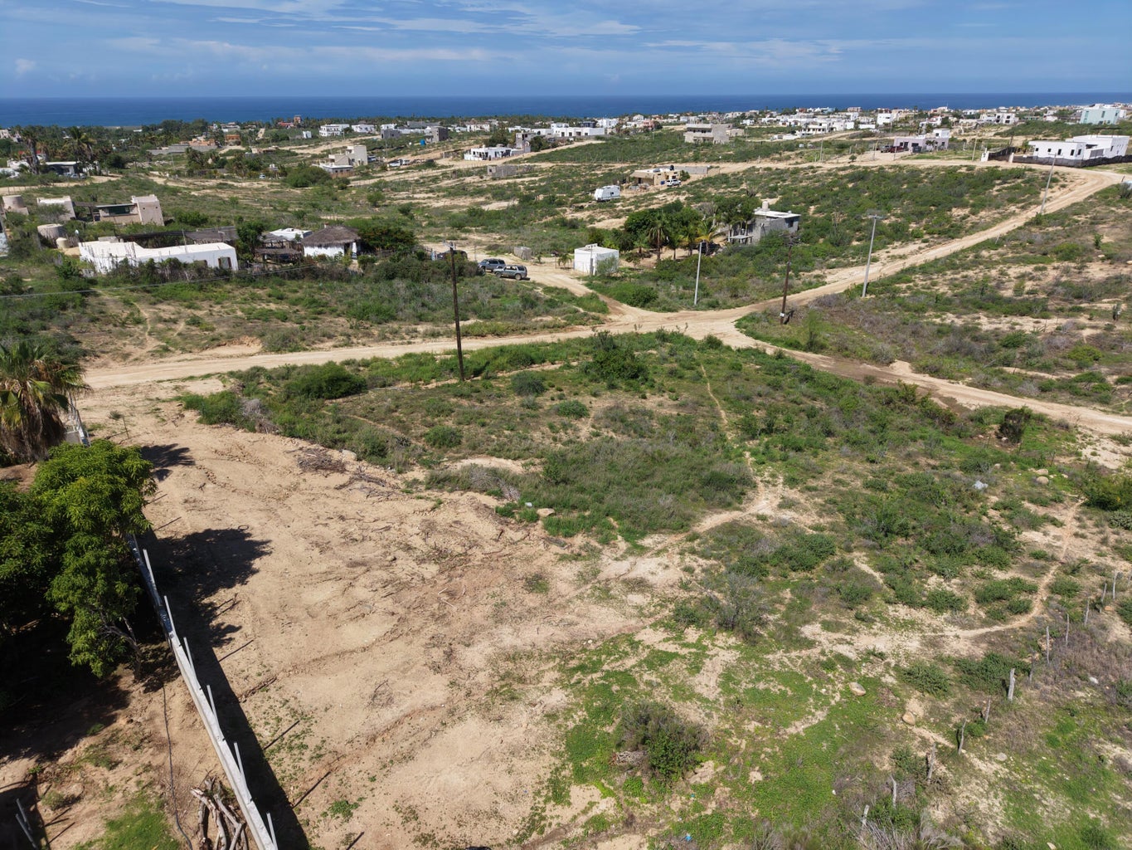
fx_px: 785
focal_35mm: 24
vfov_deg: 56.8
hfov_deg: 71.6
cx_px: 566
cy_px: 425
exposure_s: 1/5000
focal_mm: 8.67
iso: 100
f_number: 1.8
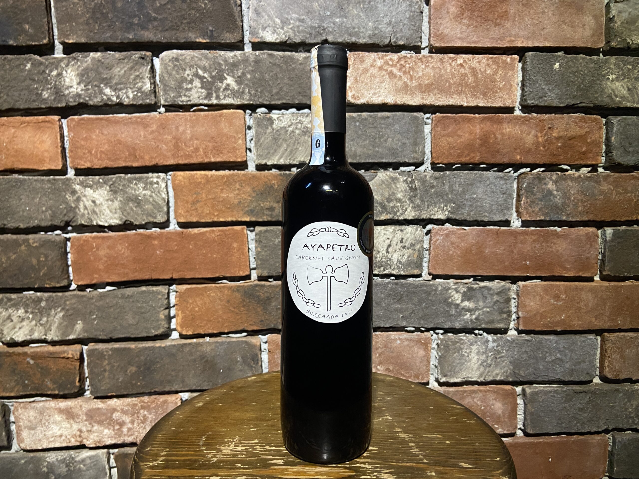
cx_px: 320
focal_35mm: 26
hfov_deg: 67.3
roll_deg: +0.5
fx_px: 480
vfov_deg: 53.1
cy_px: 240
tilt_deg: -6.9
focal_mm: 4.25
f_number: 1.8
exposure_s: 1/33
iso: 500
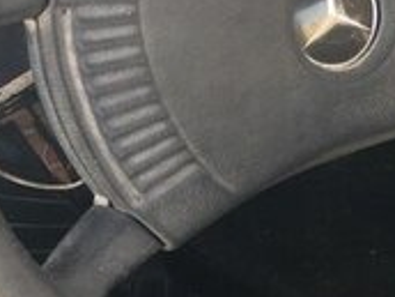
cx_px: 632
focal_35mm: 111
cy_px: 43
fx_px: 1267
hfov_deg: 15.9
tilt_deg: -32.2
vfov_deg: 13.3
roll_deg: -4.4
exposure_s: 1/50
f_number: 2.2
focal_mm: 4.15
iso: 32
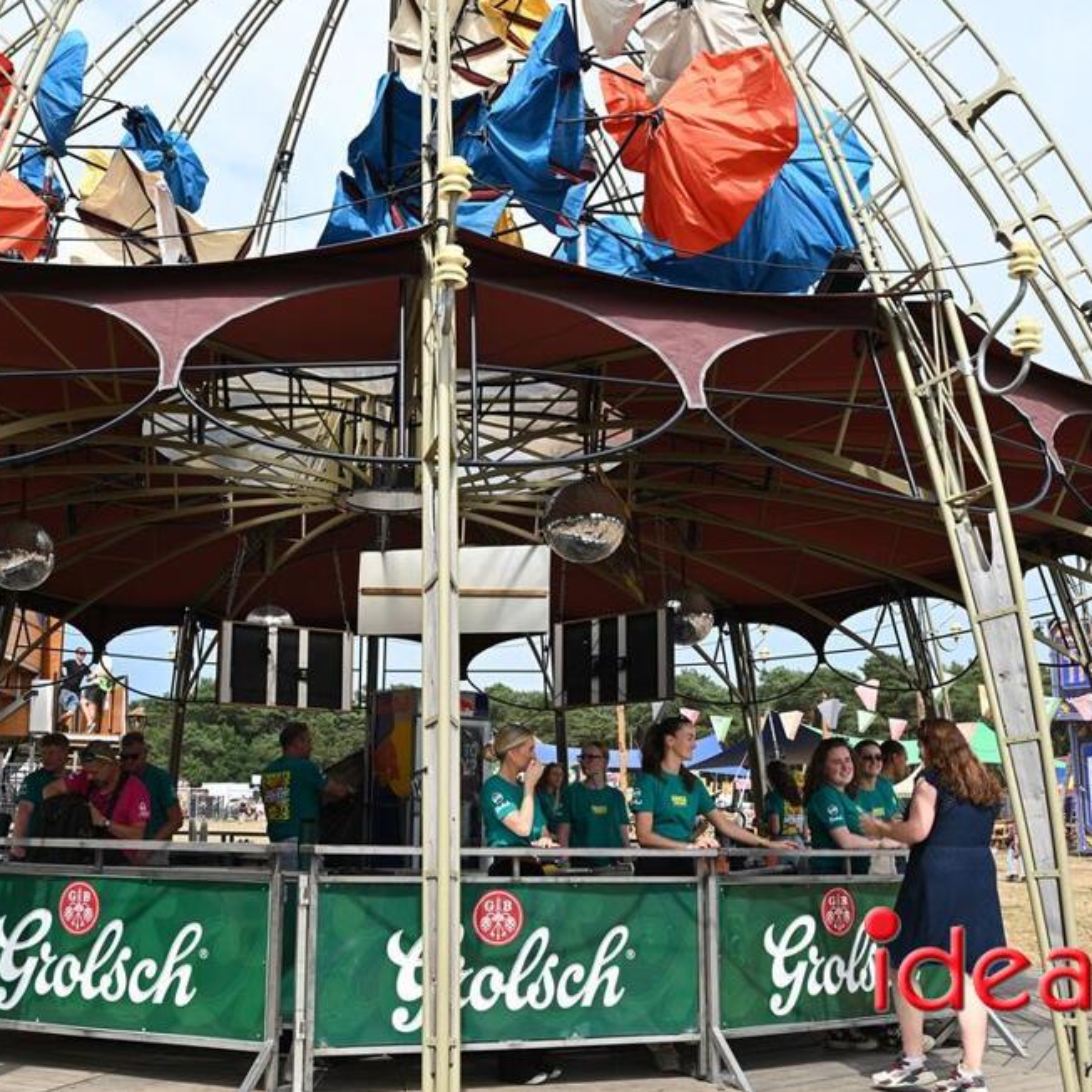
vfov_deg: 41.9
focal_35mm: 40
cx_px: 435
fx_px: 1428
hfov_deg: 41.7
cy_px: 543
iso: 100
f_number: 6.3
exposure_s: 1/320
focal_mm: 31
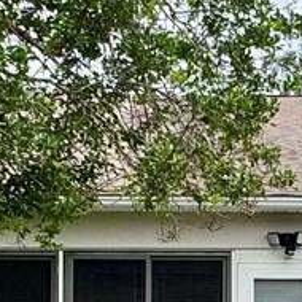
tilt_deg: -0.3
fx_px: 1027
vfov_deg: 16.3
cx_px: 396
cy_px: 318
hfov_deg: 15.9
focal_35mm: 104
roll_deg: +0.2
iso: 40
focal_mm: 2.22
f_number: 2.2
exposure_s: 1/320
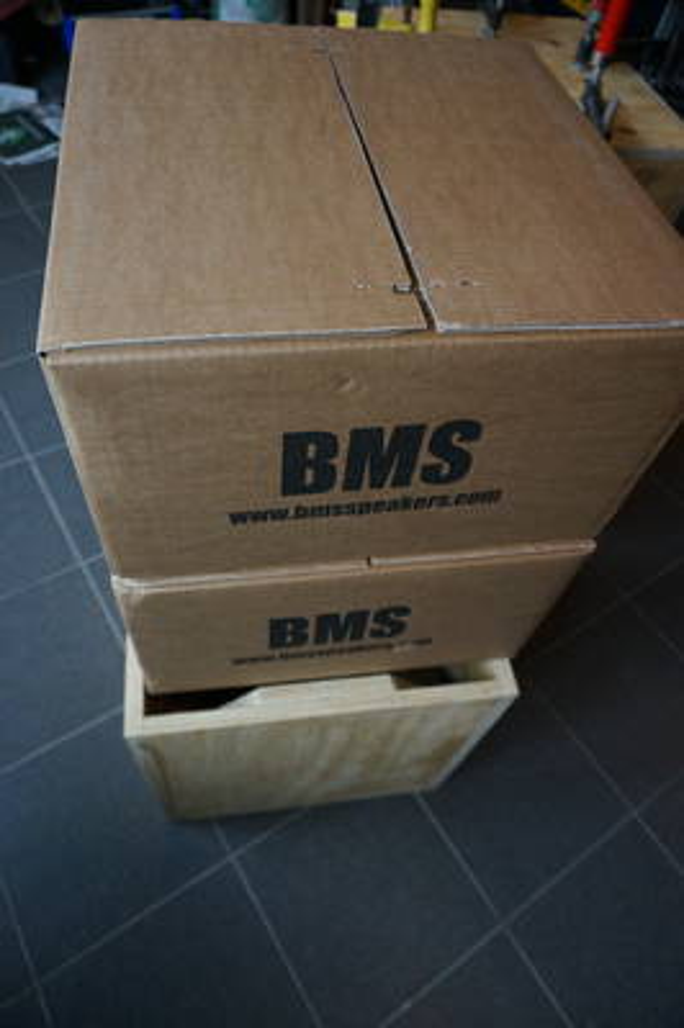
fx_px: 685
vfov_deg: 73.8
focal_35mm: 24
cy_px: 514
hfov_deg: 53.1
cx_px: 342
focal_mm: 16
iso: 1600
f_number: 4
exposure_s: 1/60
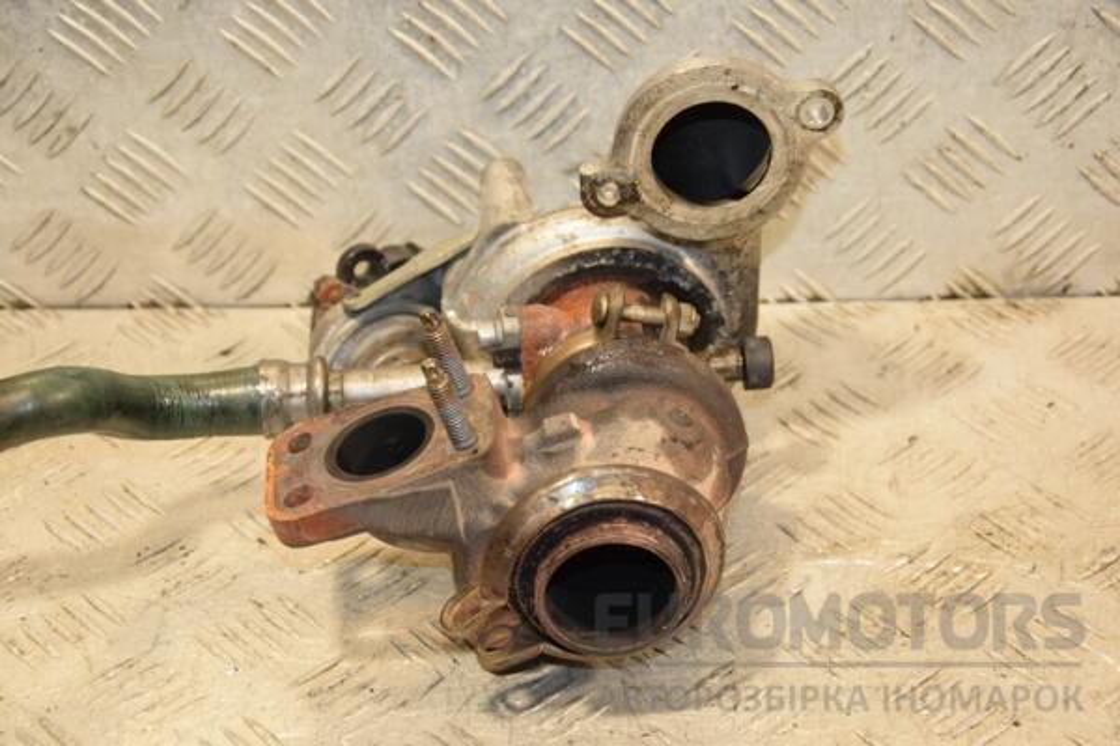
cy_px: 373
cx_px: 560
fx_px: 2706
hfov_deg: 23.4
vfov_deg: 15.7
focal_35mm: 87
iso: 800
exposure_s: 1/125
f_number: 5
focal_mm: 58
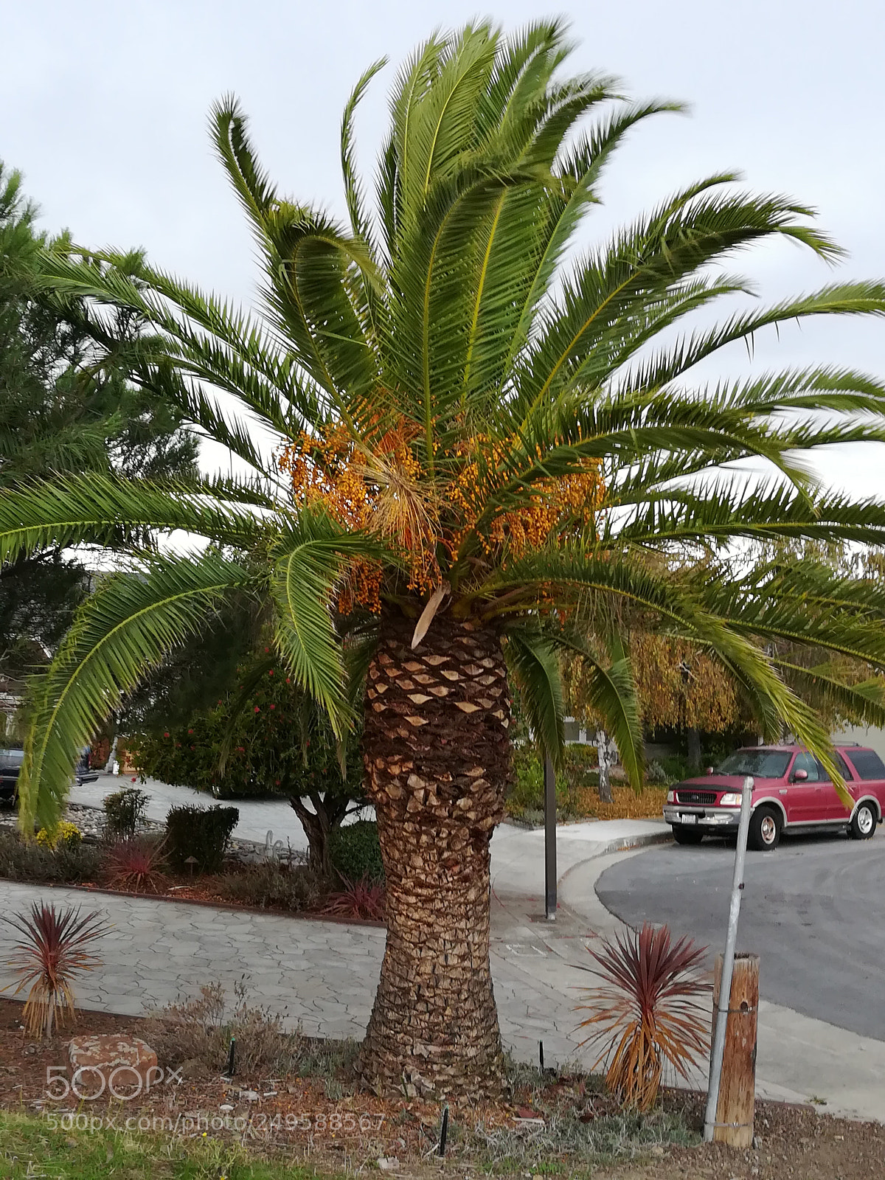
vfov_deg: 47.9
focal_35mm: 39
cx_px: 442
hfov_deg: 36.8
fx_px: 1329
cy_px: 590
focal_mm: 3.83
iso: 100
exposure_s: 1/33.3
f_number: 2.2
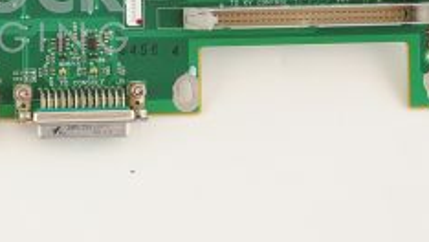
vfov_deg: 9.0
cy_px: 8
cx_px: -55
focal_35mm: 134
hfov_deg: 15.5
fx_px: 1525
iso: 1600
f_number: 11
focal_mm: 50
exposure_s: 1/125
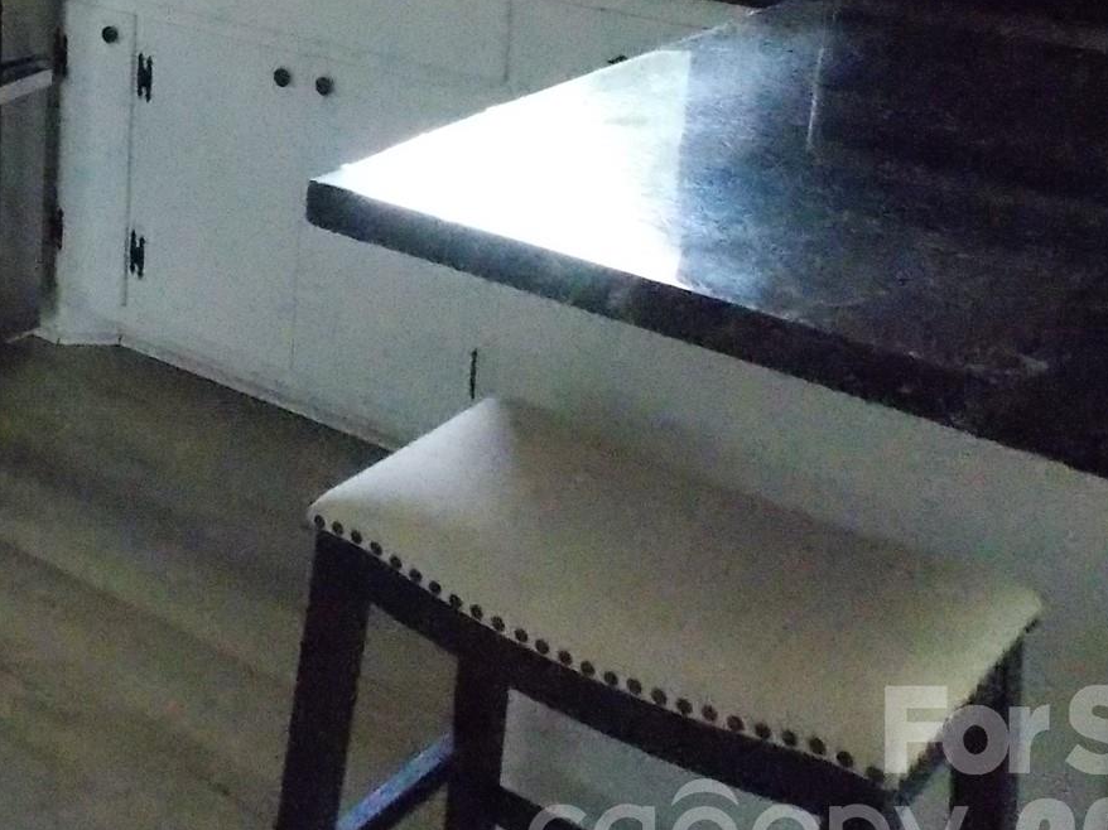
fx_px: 1792
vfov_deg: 24.7
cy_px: -35
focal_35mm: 56
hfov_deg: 31.7
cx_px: -5
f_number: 3.1
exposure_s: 1/100
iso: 1600
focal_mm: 4.3
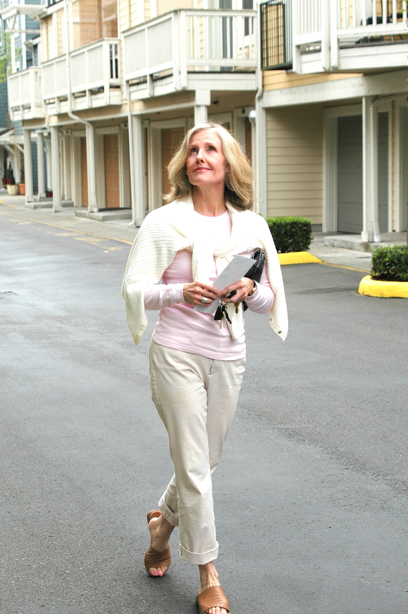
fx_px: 1175
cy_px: 307
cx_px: 204
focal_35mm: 69
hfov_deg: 19.7
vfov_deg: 29.3
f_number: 6.7
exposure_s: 1/180
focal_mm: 46
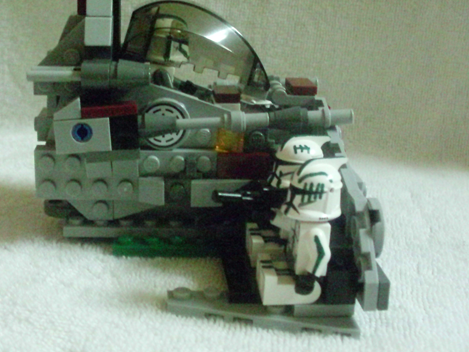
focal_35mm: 61
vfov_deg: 24.0
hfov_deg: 31.6
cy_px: 152
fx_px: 826
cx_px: 201
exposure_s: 1/18
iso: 1600
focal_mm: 6.3
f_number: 3.1
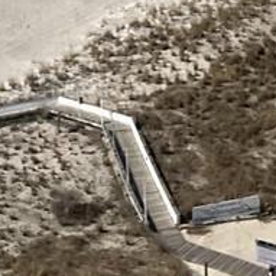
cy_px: -376
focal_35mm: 133
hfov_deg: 13.1
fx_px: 1200
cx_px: 111
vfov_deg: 11.1
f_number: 2.2
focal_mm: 2.71
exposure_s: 1/1684
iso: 25
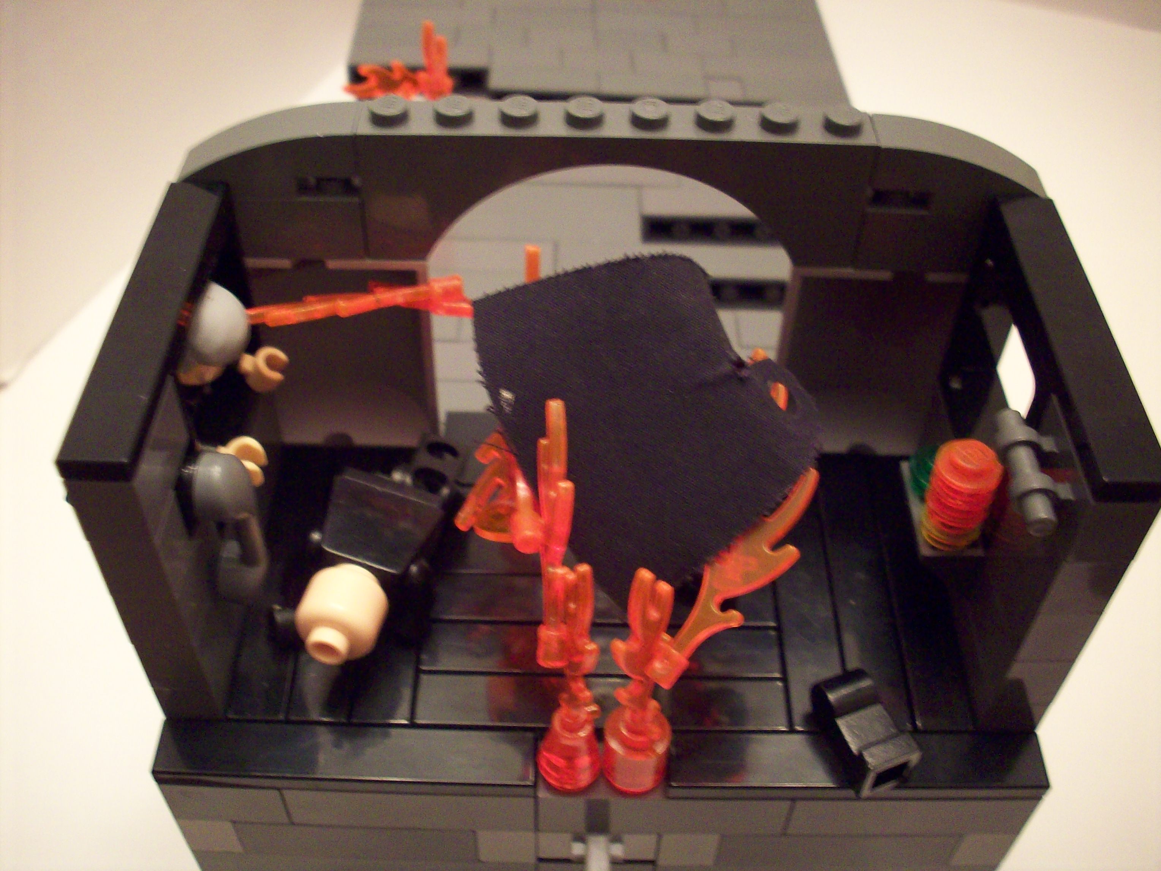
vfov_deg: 38.7
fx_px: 1241
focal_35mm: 37
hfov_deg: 50.1
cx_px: 580
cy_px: 436
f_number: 2.8
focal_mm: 6.2
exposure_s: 1/8
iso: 200
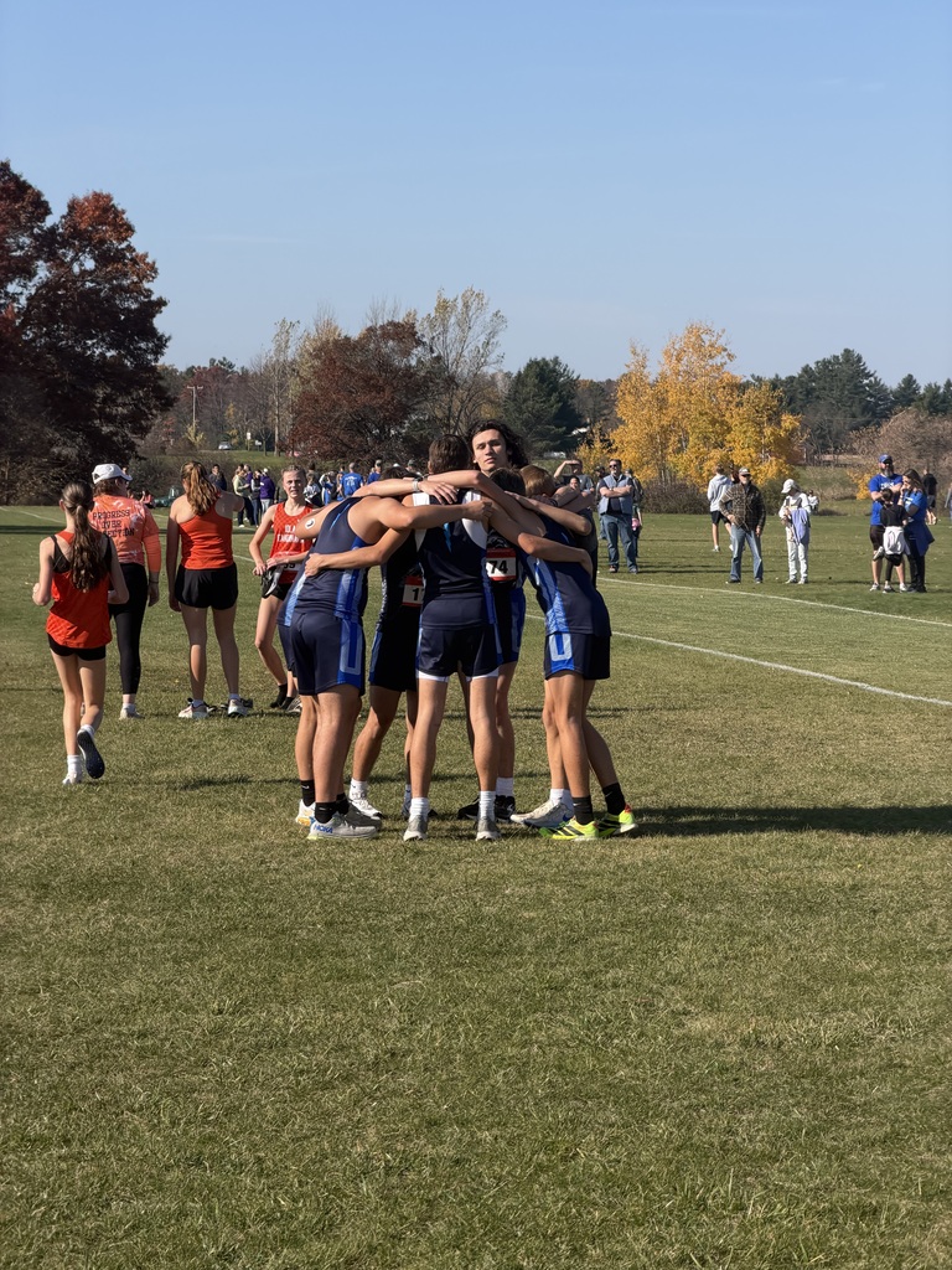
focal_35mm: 100
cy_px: 635
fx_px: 3667
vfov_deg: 19.6
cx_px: 476
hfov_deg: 14.8
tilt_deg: -1.3
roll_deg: -1.0
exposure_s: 1/638
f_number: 2.8
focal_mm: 16.89
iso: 40
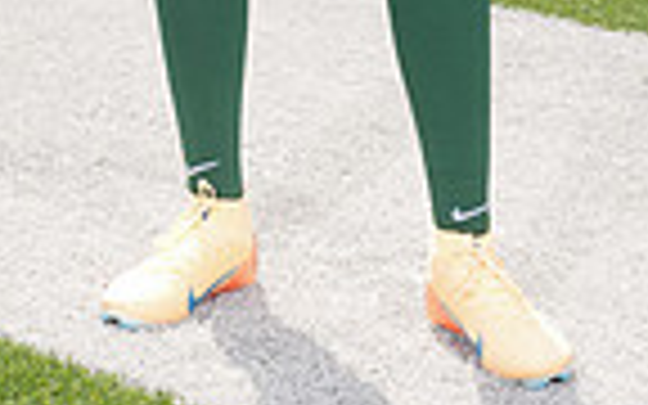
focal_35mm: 159
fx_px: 2808
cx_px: 351
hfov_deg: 13.2
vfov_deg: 7.8
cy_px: -504
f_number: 9
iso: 200
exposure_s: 1/200
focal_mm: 50
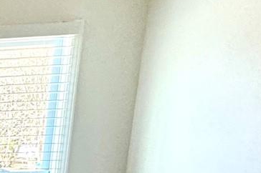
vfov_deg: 14.8
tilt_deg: -13.7
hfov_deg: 17.1
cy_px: 300
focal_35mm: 82
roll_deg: +1.2
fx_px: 594
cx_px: -281
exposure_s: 1/120
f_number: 2.2
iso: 160
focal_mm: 2.22
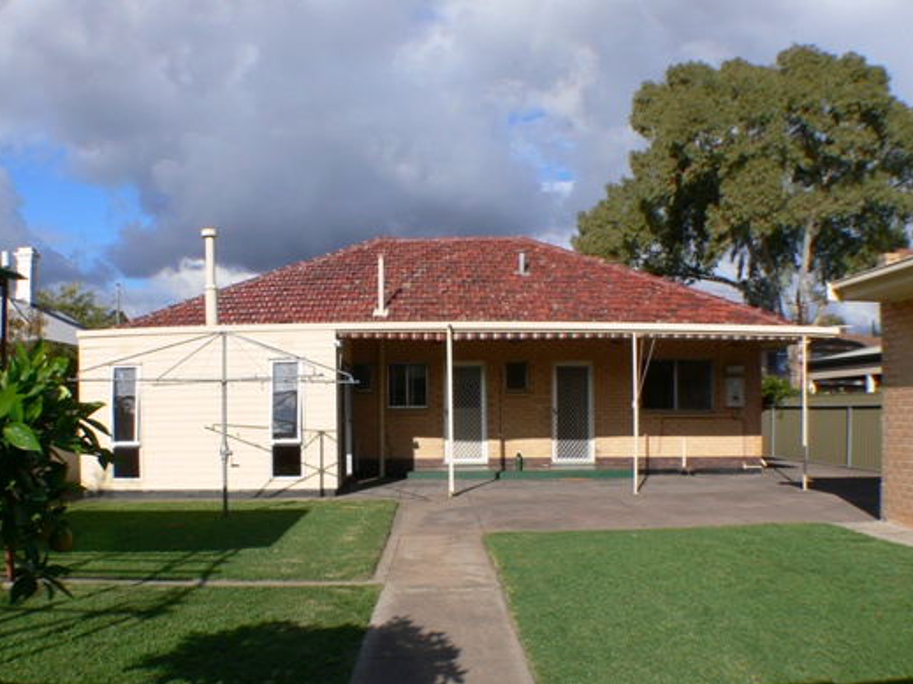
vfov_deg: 26.9
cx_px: 410
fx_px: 1424
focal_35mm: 54
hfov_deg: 35.5
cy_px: 457
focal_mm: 7.4
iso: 80
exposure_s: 1/400
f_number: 5.6
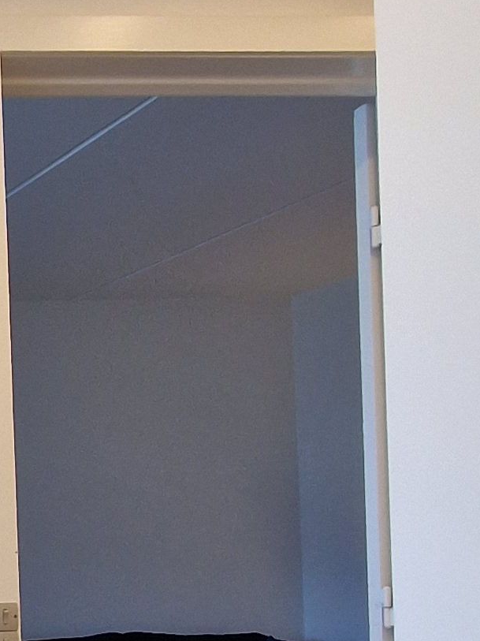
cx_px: -484
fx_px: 1184
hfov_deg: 16.9
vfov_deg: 29.2
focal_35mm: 64
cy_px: 559
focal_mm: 2.2
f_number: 2.2
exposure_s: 1/50
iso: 160
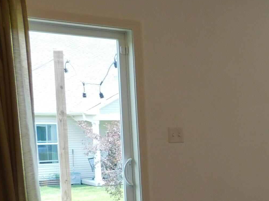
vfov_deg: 20.8
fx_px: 536
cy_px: 186
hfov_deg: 24.0
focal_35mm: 69
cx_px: 367
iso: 125
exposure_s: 1/80
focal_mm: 4
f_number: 3
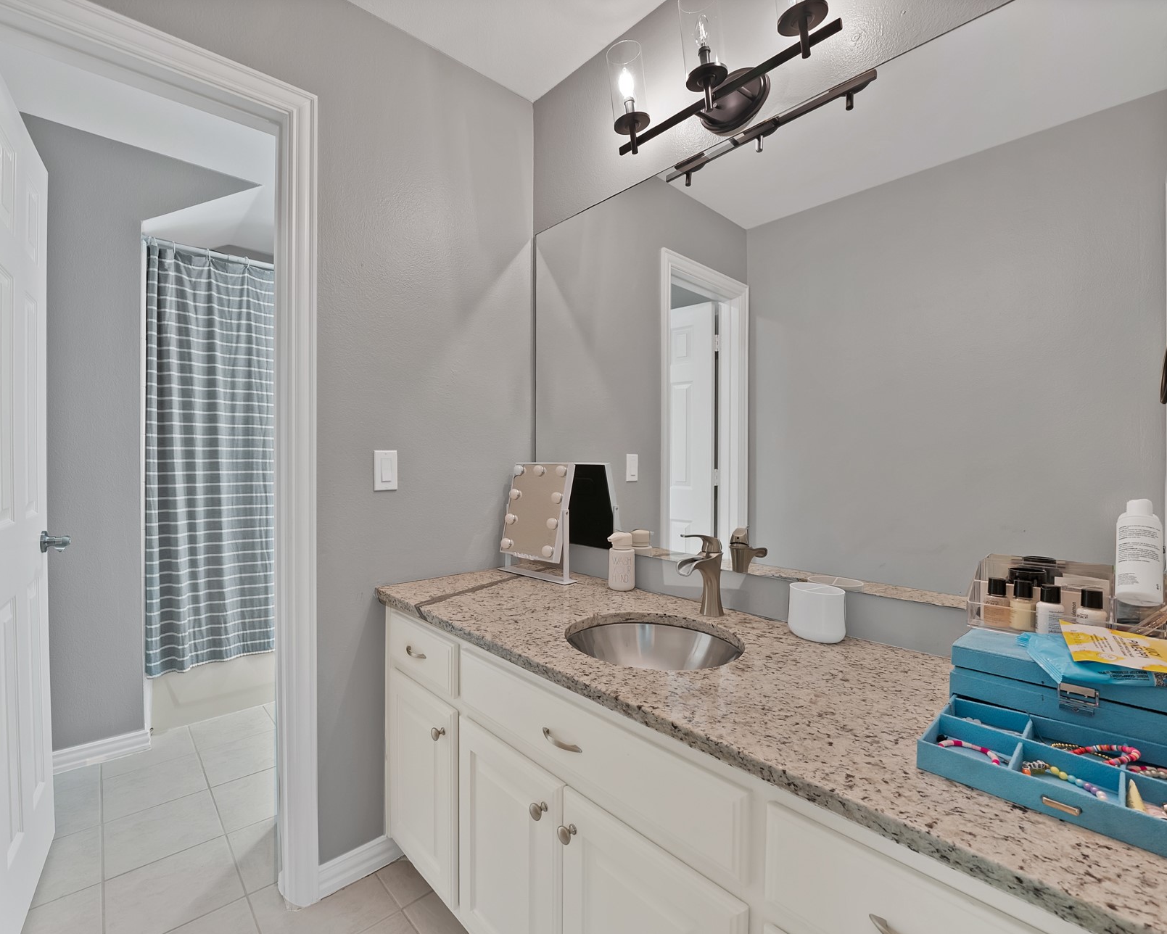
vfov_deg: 88.0
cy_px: 481
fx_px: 484
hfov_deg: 100.4
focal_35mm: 14
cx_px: 526
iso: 640
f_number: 9
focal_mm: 12
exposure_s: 1/1.67
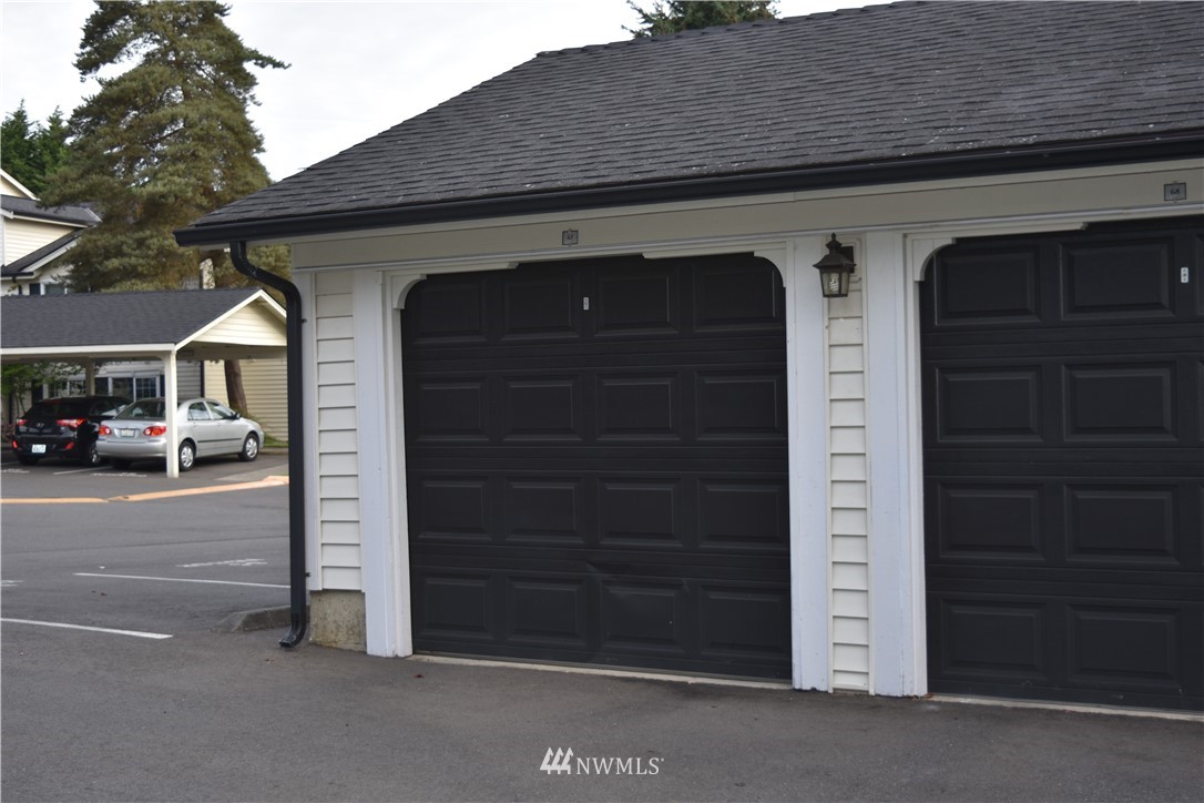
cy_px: 402
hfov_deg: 38.9
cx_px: 602
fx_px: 1706
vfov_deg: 26.5
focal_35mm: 51
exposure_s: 1/250
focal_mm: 34
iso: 160
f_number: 4.5
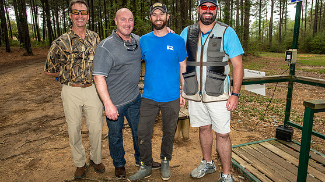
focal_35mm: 24
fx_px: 207
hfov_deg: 76.3
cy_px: 81
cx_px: 163
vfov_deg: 47.6
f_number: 6.3
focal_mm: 22
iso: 125
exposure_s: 1/250
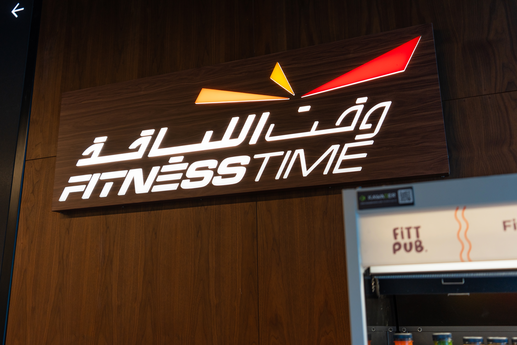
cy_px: 172
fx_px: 503
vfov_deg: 37.9
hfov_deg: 54.4
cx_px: 258
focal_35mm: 35
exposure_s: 1/200
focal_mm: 35
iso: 500
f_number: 2.8
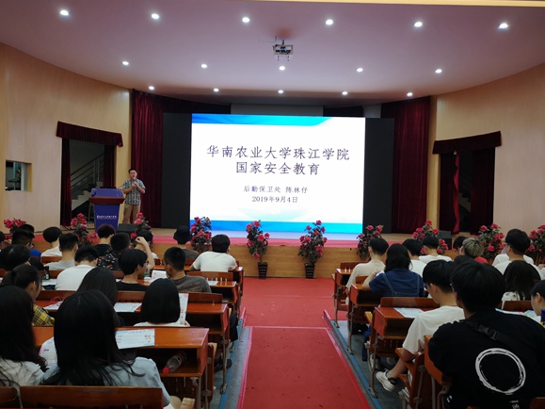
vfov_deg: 49.7
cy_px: 208
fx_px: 441
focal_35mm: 28
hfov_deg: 63.5
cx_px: 270
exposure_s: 1/100
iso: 500
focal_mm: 3.95
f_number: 1.8
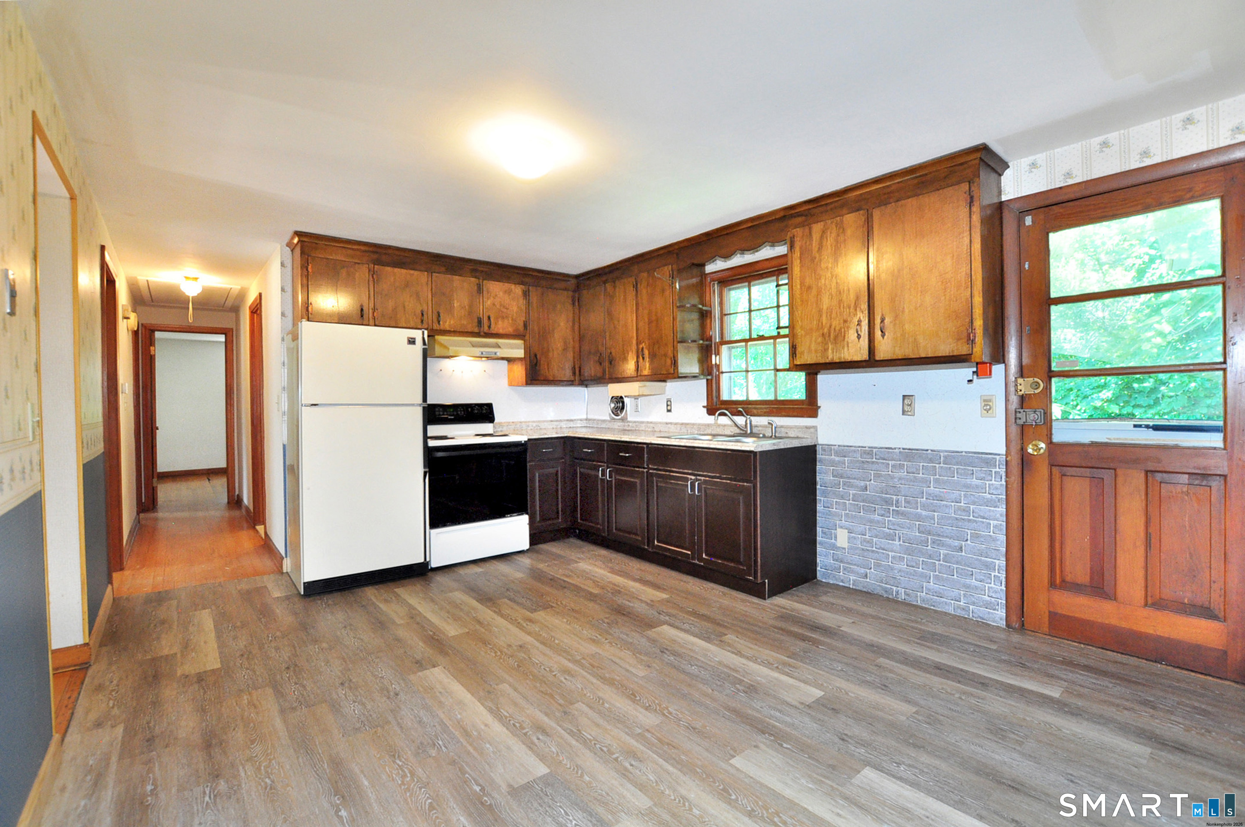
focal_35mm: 15
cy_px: 414
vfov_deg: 77.2
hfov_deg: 100.5
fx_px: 518
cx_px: 622
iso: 1000
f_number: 5
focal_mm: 10
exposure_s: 1/30
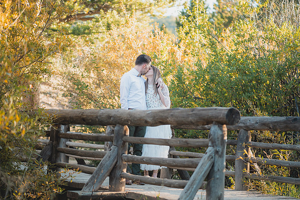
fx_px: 713
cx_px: 150
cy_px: 100
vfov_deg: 16.0
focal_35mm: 86
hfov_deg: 23.8
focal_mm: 85
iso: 200
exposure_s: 1/500
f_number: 1.8
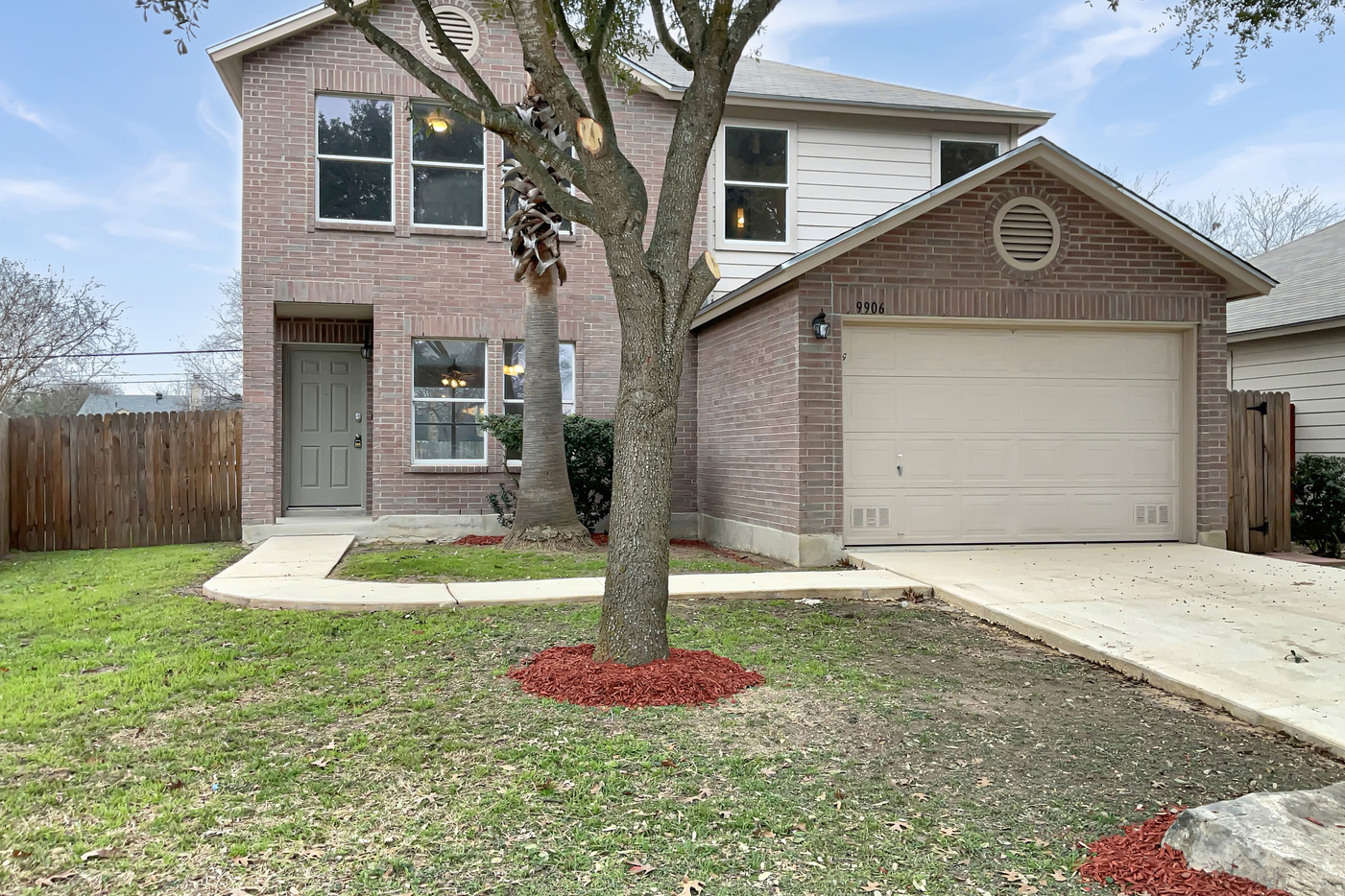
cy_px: 427
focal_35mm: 31
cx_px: 690
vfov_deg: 42.3
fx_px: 1158
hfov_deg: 60.3
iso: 16
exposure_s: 1/166
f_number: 1.8
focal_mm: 3
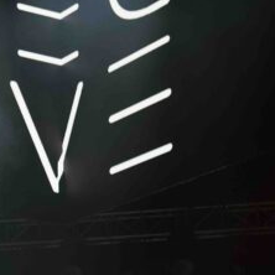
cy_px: 292
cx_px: -48
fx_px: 1231
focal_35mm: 137
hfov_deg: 12.5
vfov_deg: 12.6
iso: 640
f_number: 2
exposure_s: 1/200
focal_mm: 35
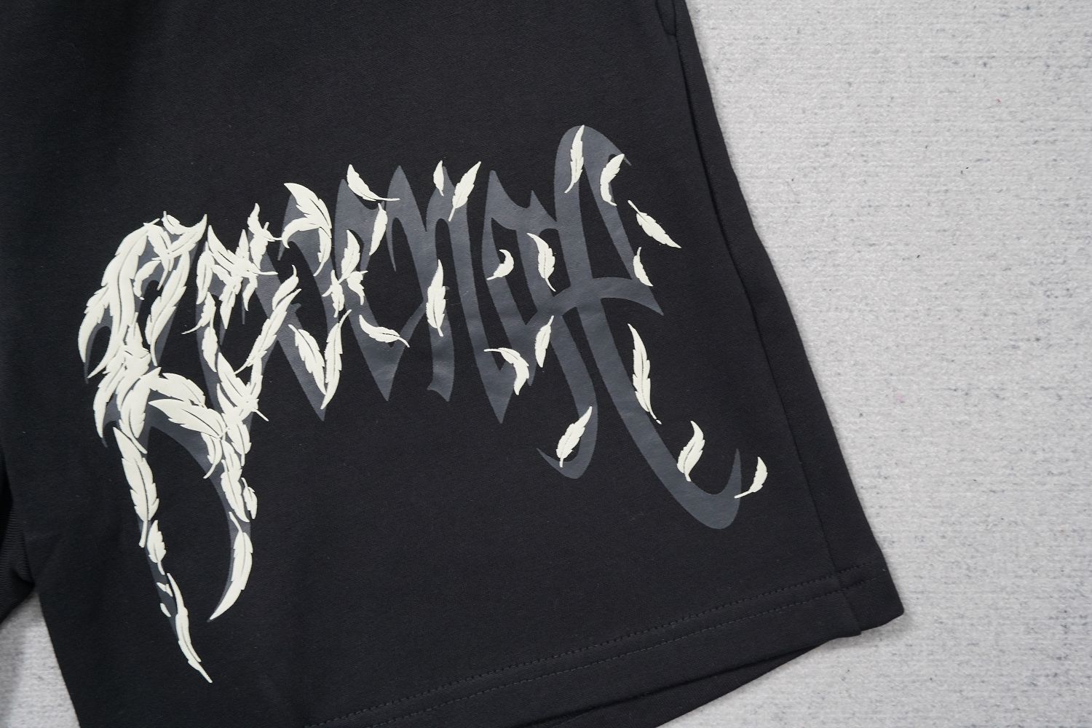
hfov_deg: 54.4
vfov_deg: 37.9
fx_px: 1062
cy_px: 364
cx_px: 546
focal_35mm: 35
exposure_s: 1/100
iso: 1600
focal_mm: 35
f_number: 10
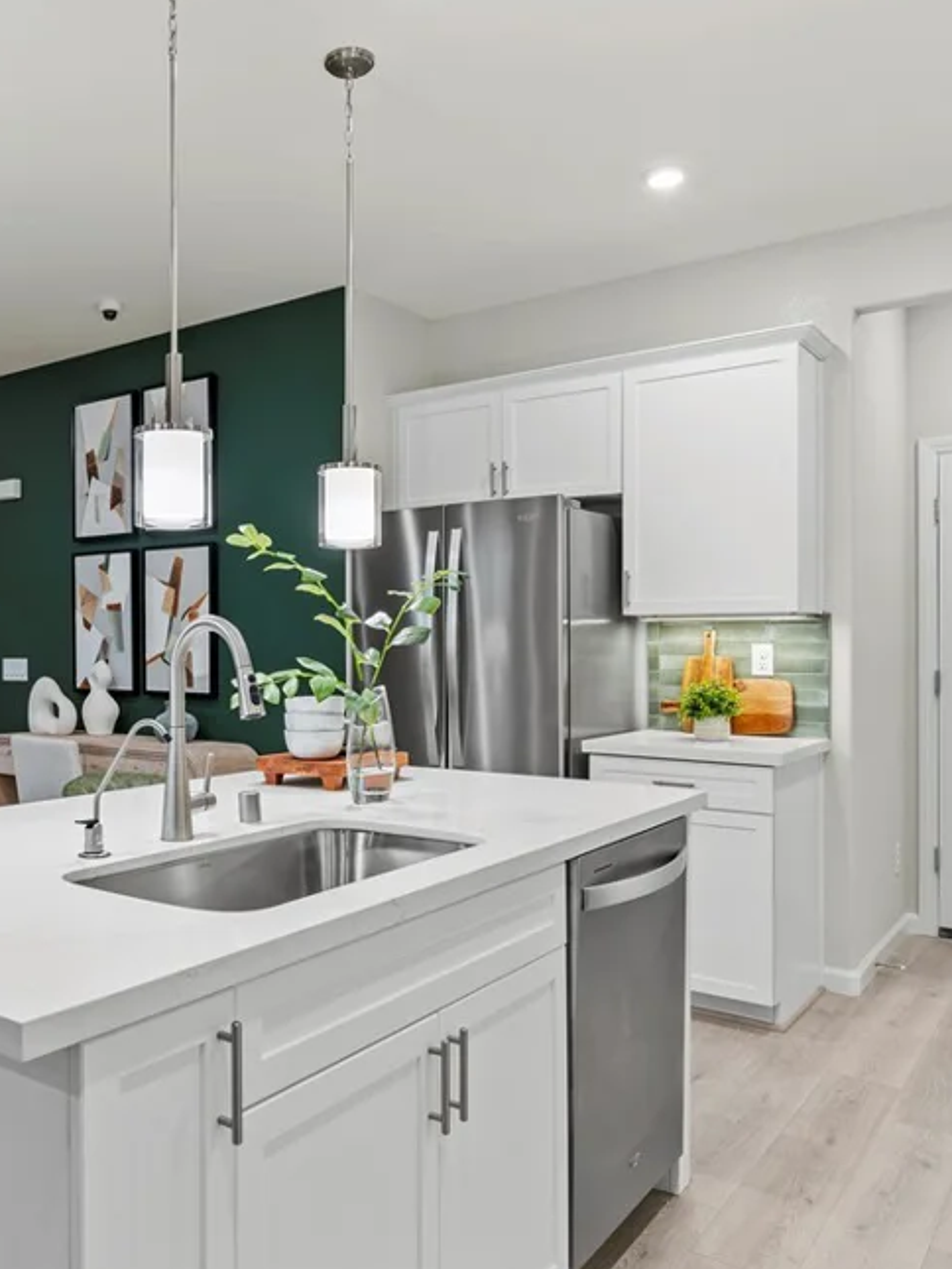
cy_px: 648
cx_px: 279
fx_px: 1063
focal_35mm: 29
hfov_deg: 47.0
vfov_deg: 61.6
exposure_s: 1/2
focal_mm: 19
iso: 200
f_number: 8
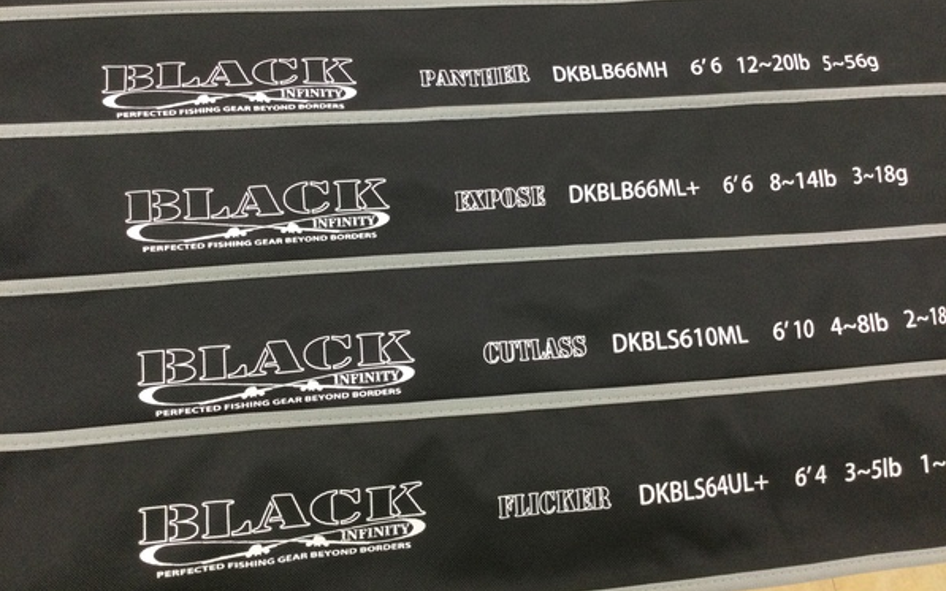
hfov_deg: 58.1
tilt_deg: -73.2
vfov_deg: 38.2
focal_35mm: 33
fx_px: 851
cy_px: 239
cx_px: 472
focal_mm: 3.3
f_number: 2.4
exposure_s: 1/30
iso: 64
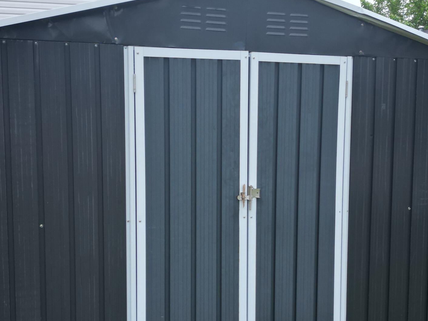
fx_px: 631
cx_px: 212
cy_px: 183
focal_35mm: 51
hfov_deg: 37.5
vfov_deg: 28.5
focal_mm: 6.72
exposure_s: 1/1500
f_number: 1.7
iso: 120
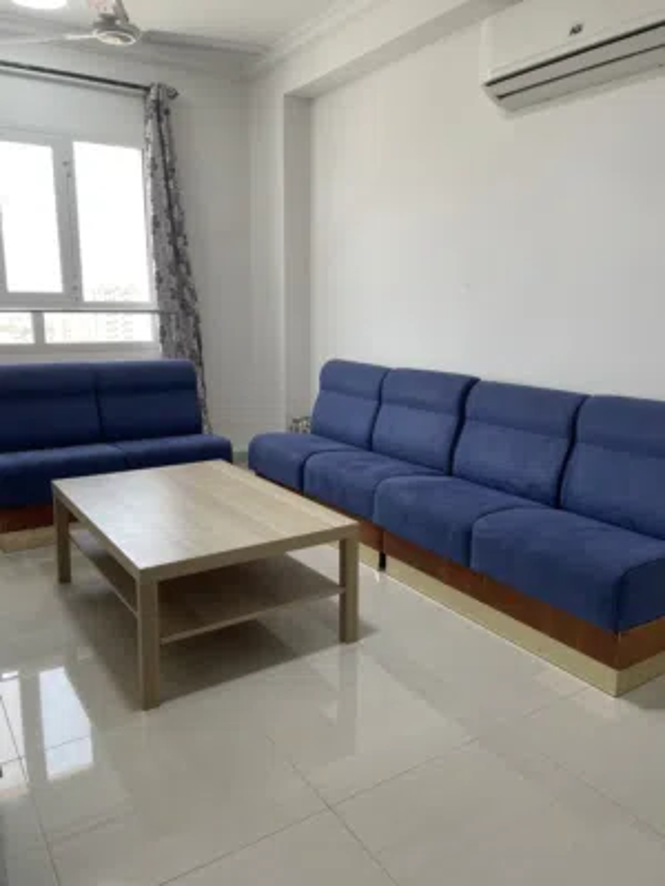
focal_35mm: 26
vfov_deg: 67.3
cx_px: 332
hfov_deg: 53.1
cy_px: 443
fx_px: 666
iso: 50
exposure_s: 1/121
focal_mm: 4.2
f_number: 1.6
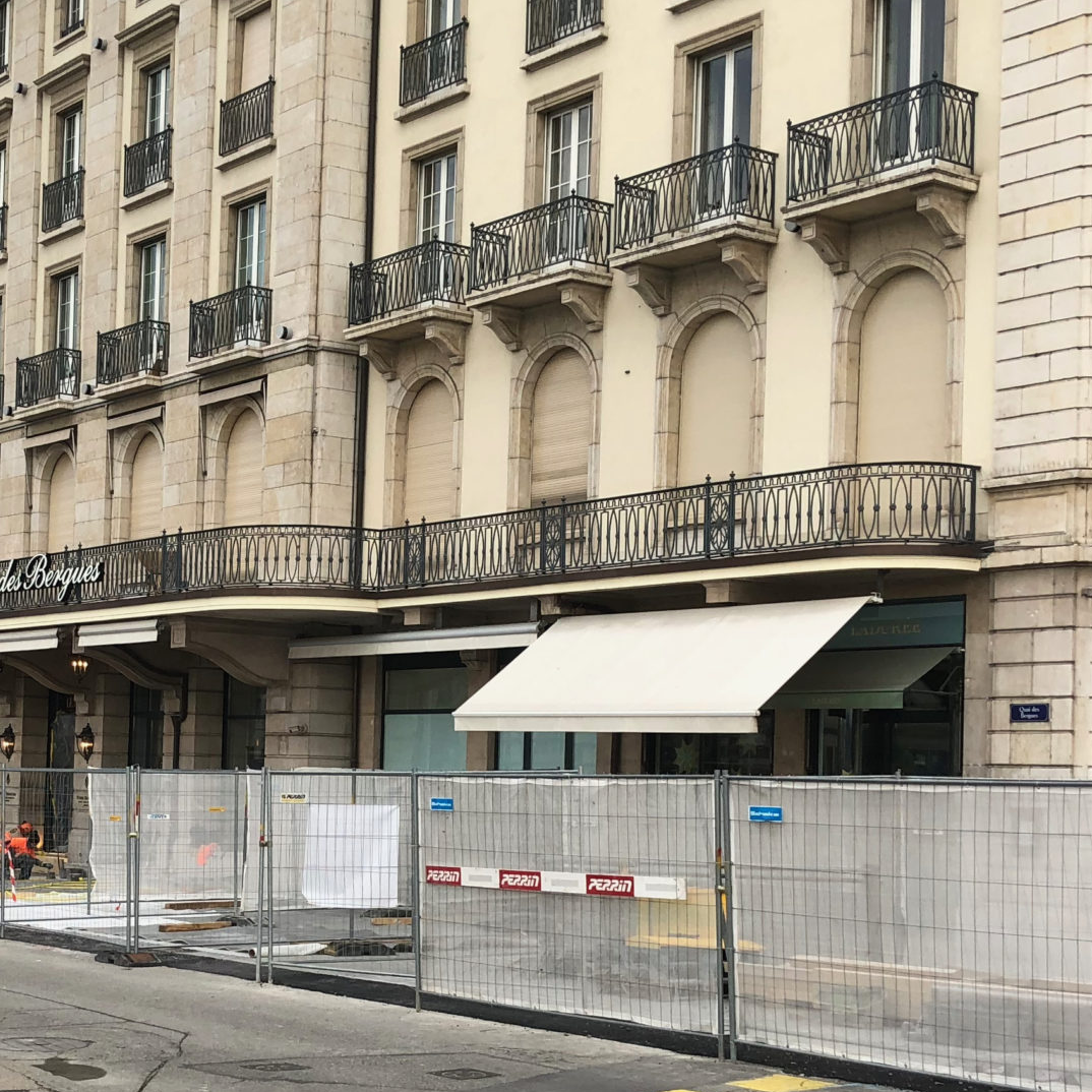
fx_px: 2106
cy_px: 715
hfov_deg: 28.6
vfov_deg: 28.9
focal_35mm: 59
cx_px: 252
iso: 20
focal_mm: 4
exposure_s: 1/127
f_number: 1.8
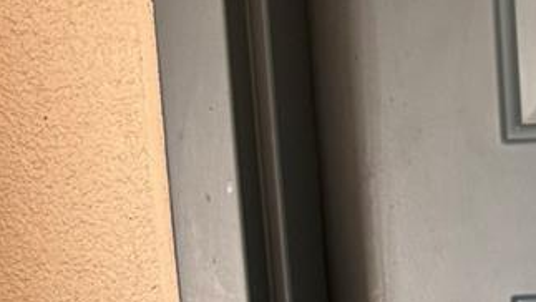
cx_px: 624
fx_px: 1379
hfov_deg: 20.7
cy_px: 591
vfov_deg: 11.4
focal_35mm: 97
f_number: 1.78
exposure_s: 1/120
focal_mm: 6.76
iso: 125
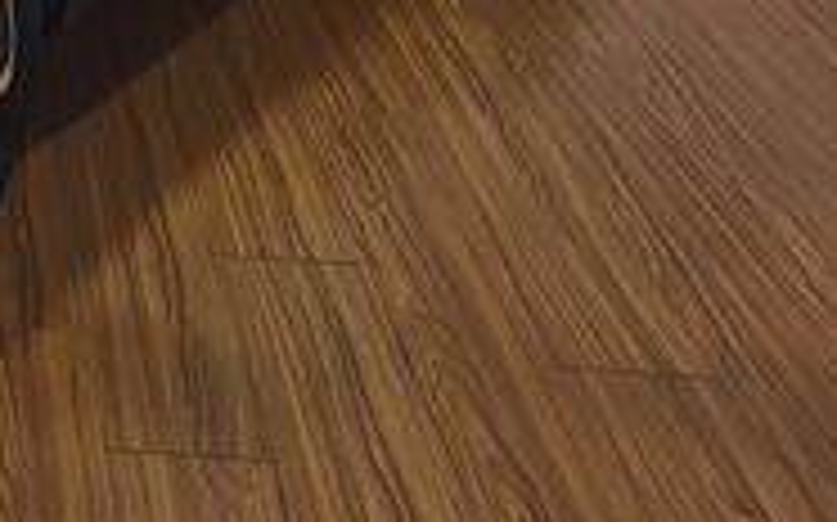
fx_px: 1733
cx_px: -292
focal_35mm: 76
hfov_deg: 23.5
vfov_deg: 15.4
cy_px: -324
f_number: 1.8
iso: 80
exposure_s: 1/51.7
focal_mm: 5.4
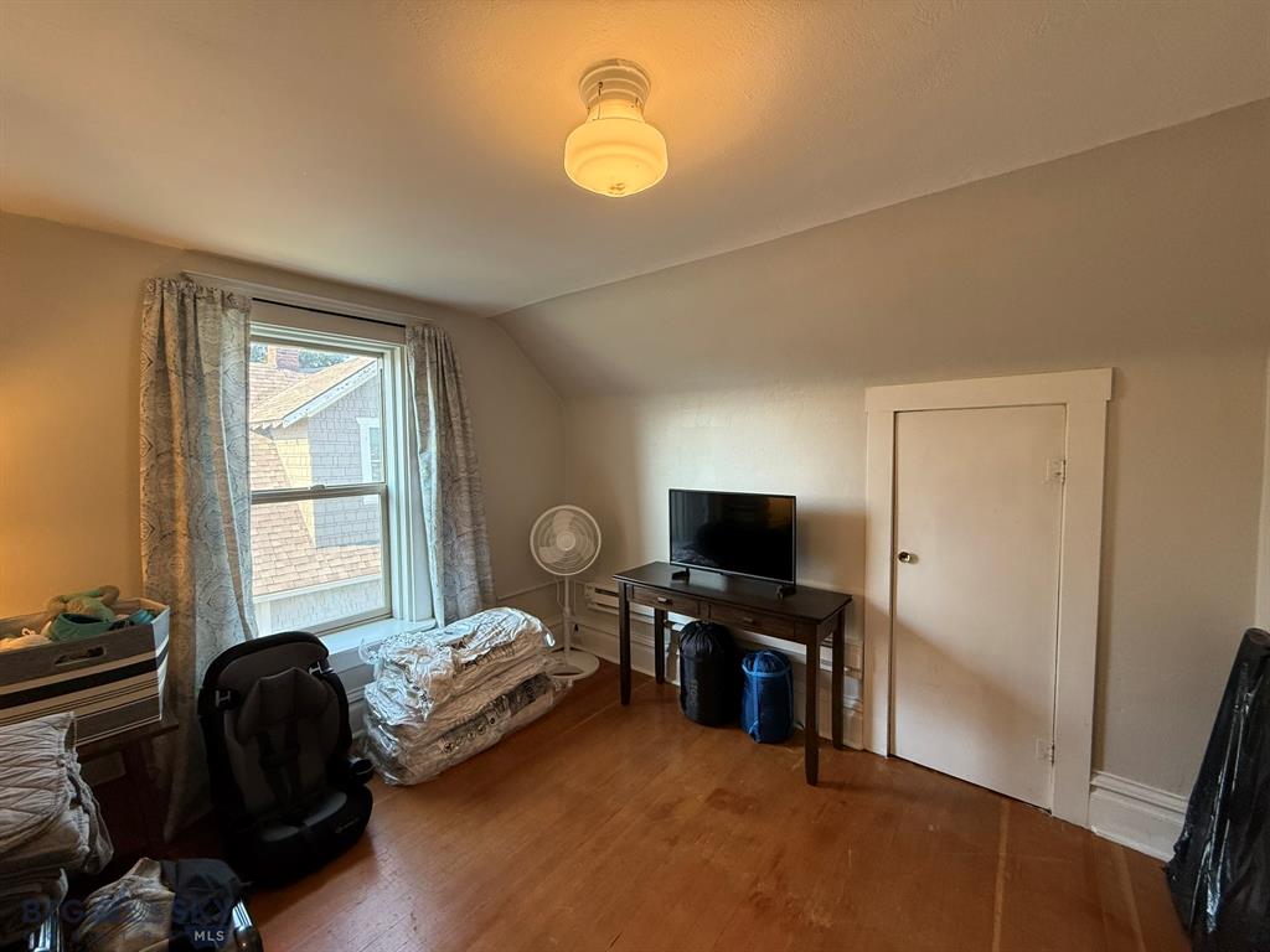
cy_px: 476
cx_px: 635
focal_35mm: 14
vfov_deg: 85.7
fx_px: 514
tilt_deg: -2.7
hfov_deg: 102.1
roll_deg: +0.6
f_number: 2.2
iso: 250
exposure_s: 1/120
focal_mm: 2.22
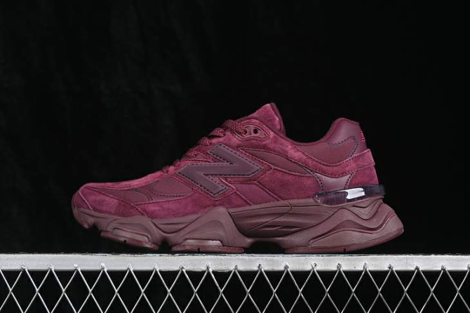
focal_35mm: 75
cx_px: 235
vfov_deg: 18.2
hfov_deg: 27.0
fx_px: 979
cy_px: 156
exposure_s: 1/80
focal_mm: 50
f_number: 7.1
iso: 160
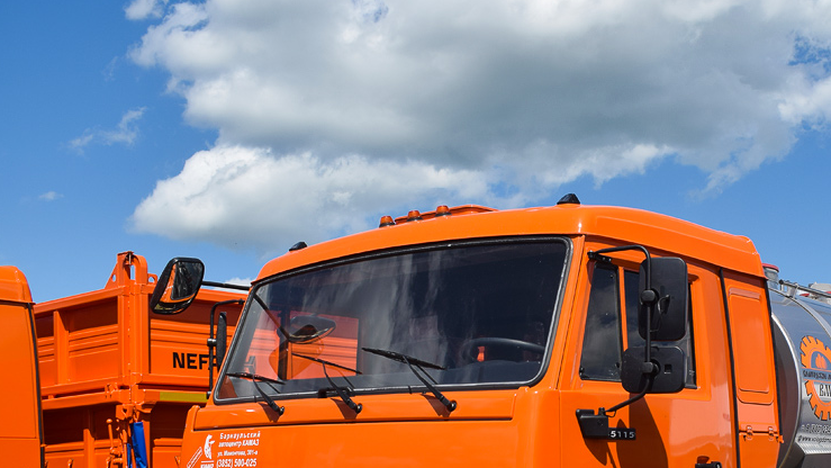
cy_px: 428
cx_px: 615
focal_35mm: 51
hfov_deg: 39.6
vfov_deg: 22.9
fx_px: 1124
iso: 100
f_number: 6.3
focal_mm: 20
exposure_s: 1/800
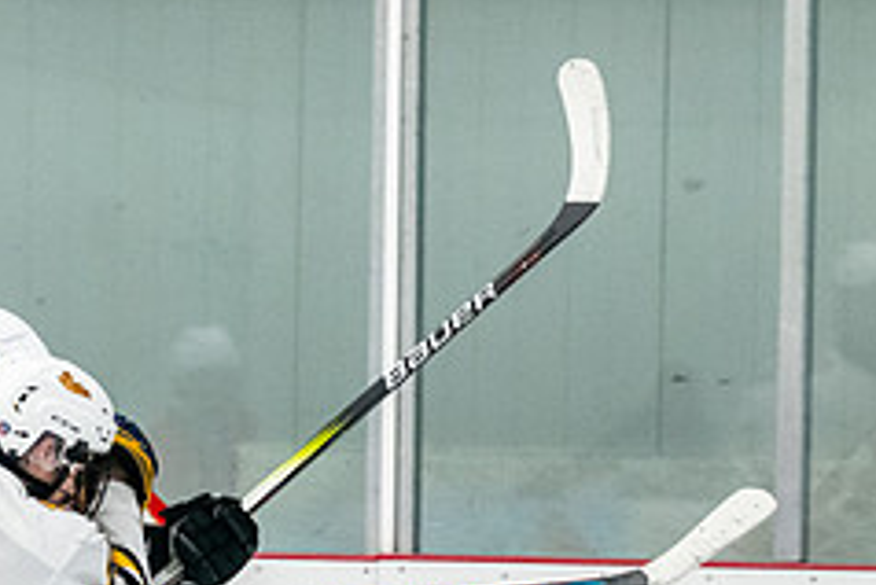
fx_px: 12587
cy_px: 1060
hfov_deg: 4.0
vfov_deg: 2.7
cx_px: 8
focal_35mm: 517
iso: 3200
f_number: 2.8
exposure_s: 1/800
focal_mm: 122
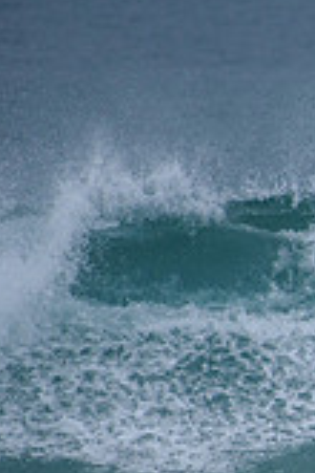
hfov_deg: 0.8
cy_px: 420
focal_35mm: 1753
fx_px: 23006
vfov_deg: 1.2
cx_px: 785
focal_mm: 500
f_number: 5.6
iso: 220
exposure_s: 1/2000
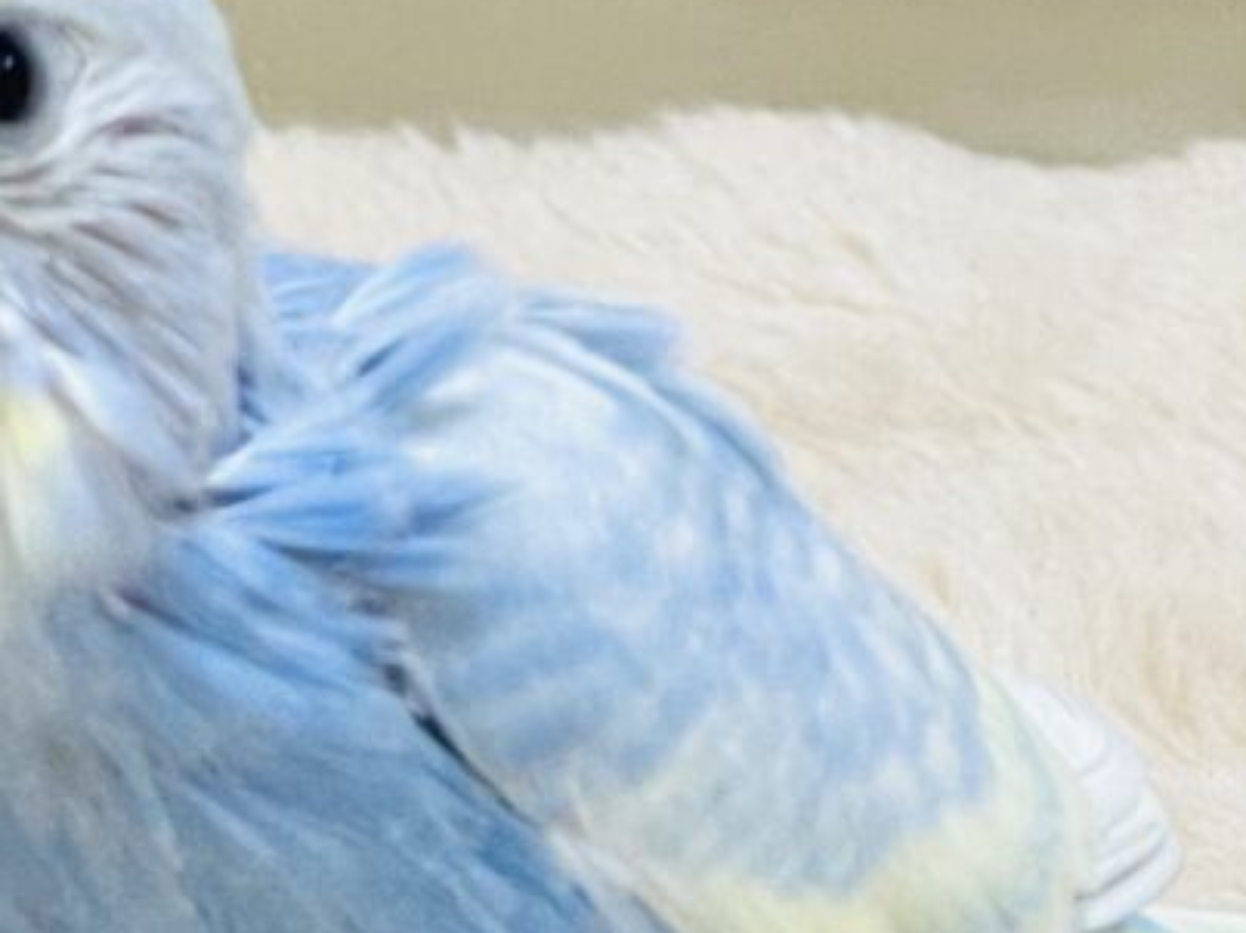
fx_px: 5578
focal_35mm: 155
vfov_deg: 9.6
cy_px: 655
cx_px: 470
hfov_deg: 12.7
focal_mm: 6
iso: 80
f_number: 2
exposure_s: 1/99
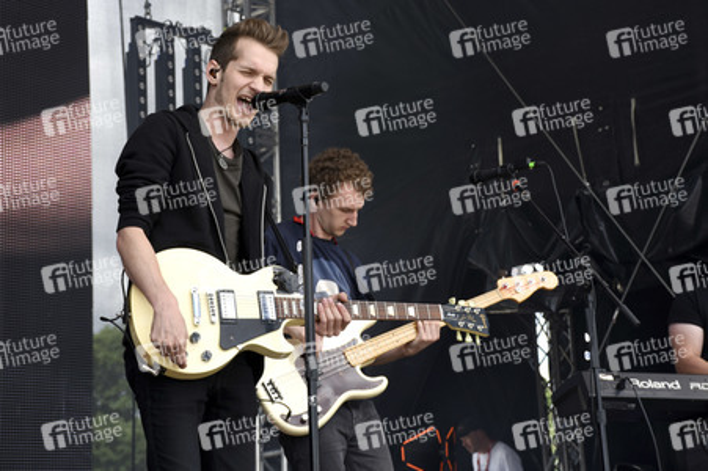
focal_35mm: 78
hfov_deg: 26.0
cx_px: 354
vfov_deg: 17.5
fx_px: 1533
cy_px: 236
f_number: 7.1
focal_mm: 52
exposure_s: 1/125
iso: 100
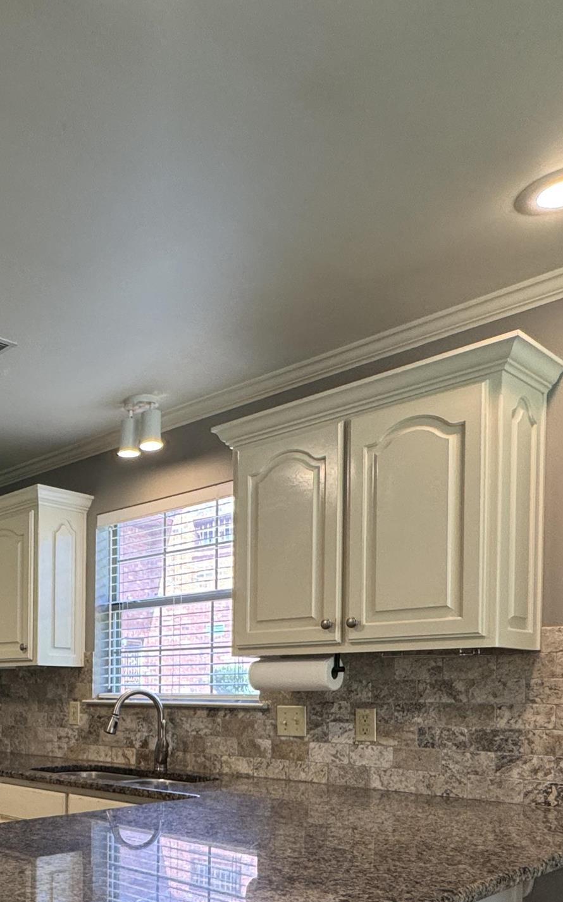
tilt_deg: -2.1
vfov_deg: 55.8
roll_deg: +0.0
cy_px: 708
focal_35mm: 32
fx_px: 786
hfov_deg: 34.6
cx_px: -40
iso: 200
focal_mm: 2.22
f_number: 2.2
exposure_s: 1/120
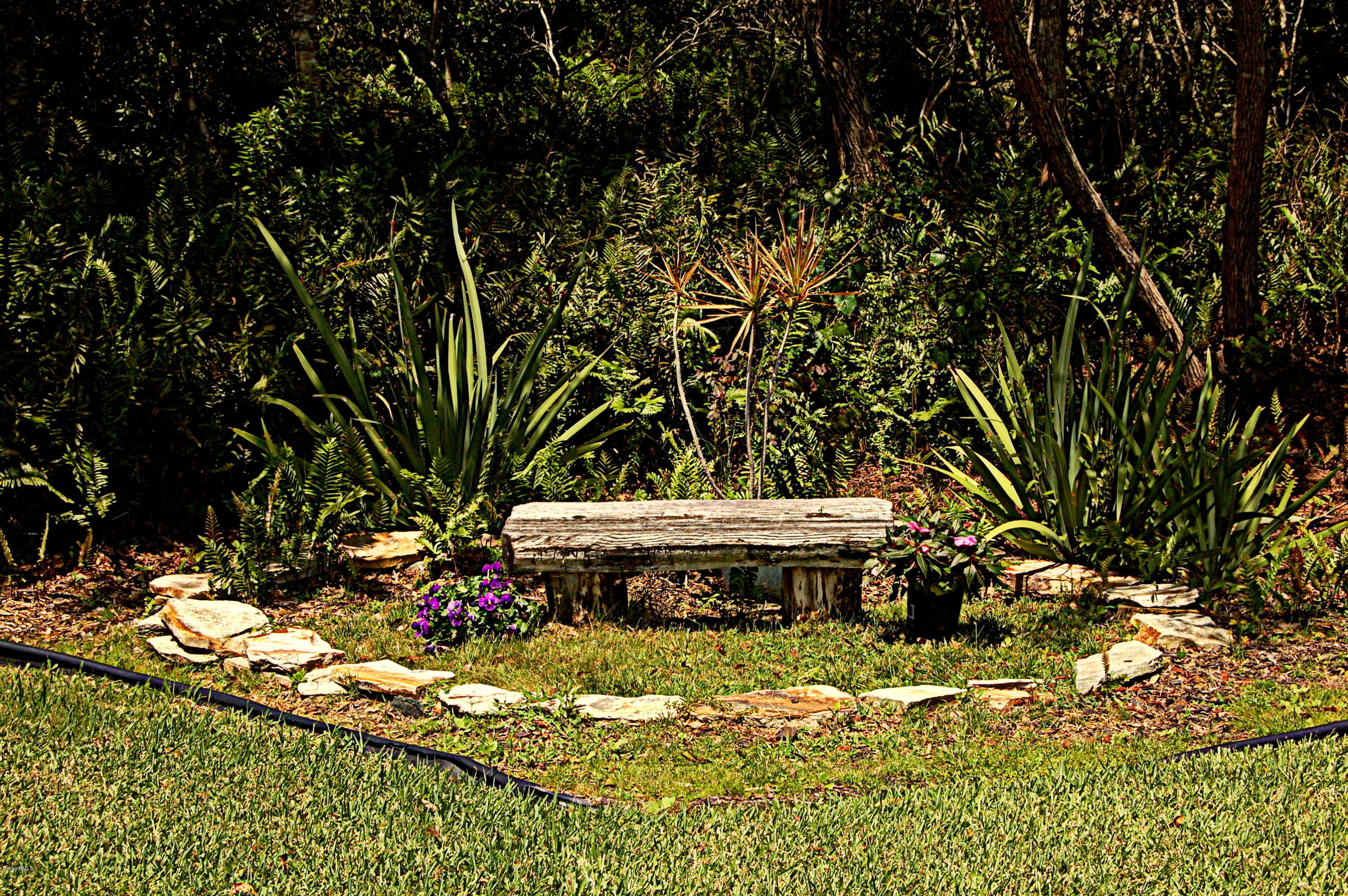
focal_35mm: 57
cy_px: 448
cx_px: 674
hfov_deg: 35.1
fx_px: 2132
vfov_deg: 23.7
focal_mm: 38
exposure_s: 1/500
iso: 400
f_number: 11
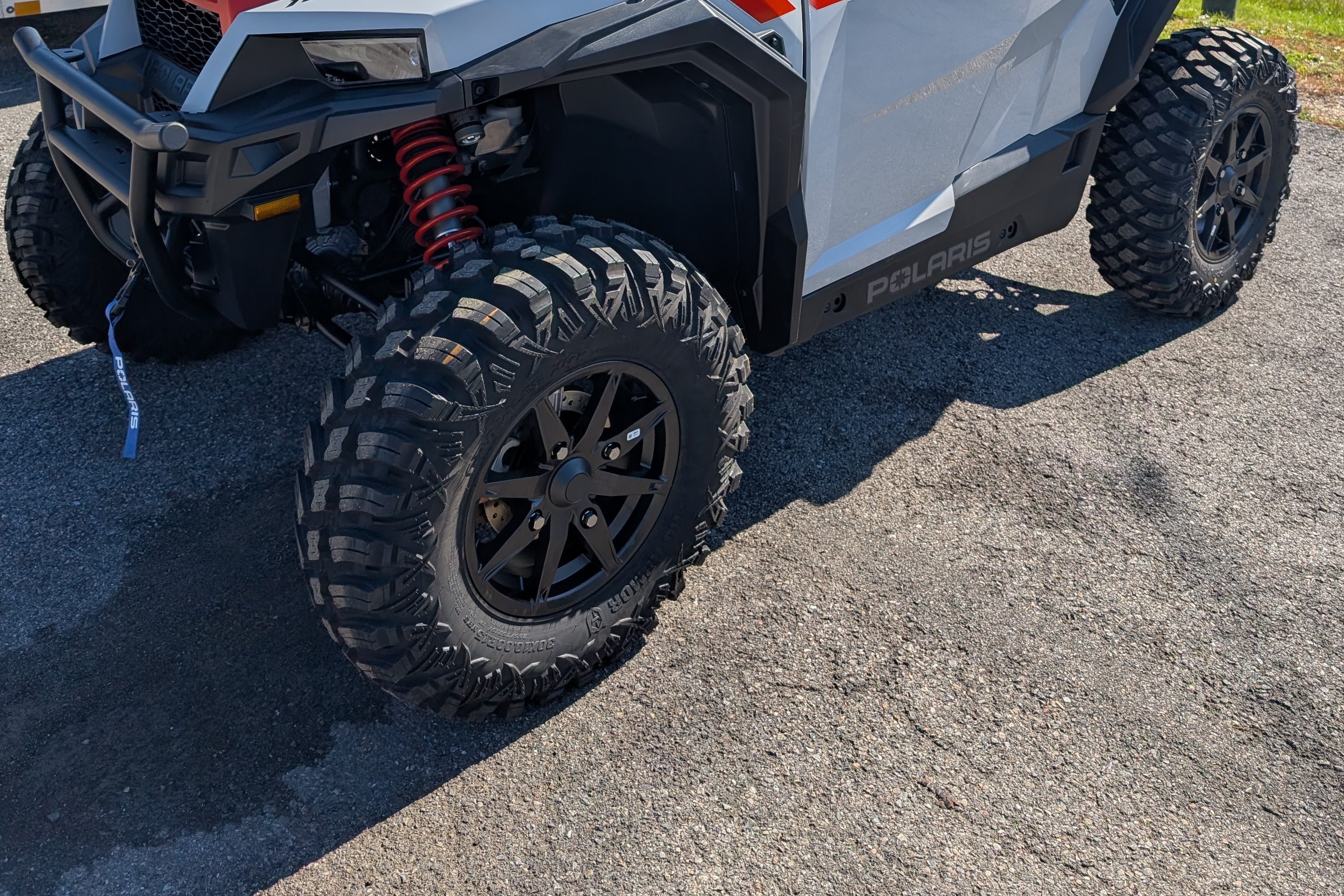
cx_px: 681
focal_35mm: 34
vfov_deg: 35.6
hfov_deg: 55.8
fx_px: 1269
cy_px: 23
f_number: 1.68
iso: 22
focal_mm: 6.9
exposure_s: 1/1159
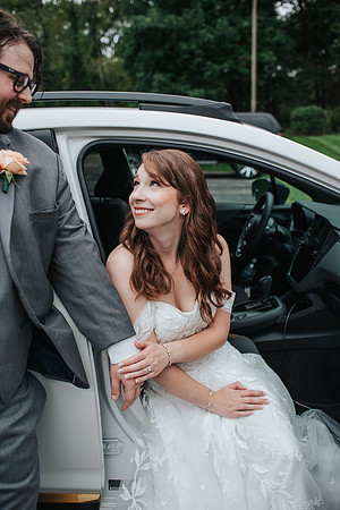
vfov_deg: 54.4
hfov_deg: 37.9
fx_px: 496
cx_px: 170
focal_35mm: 35
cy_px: 255
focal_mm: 35
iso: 280
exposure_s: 1/1000
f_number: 3.2
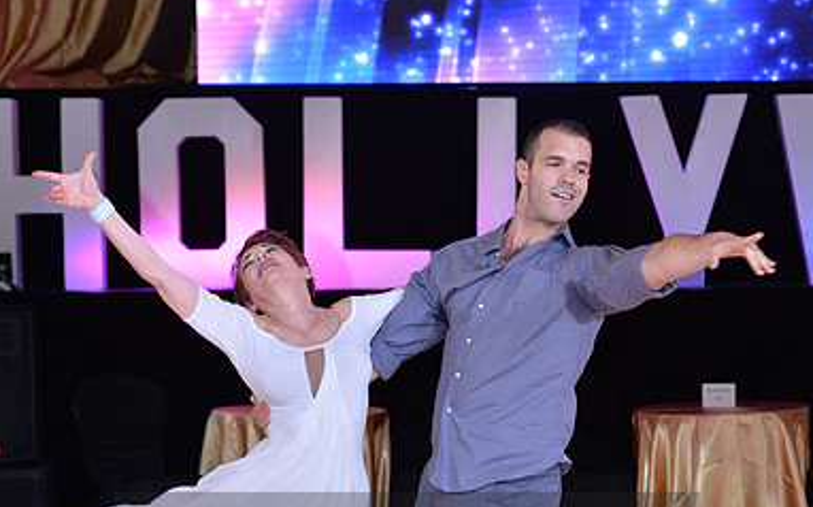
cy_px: 565
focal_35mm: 147
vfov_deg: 8.8
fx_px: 3254
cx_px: 408
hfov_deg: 14.2
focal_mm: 95
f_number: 5.6
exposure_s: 1/250
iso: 1250
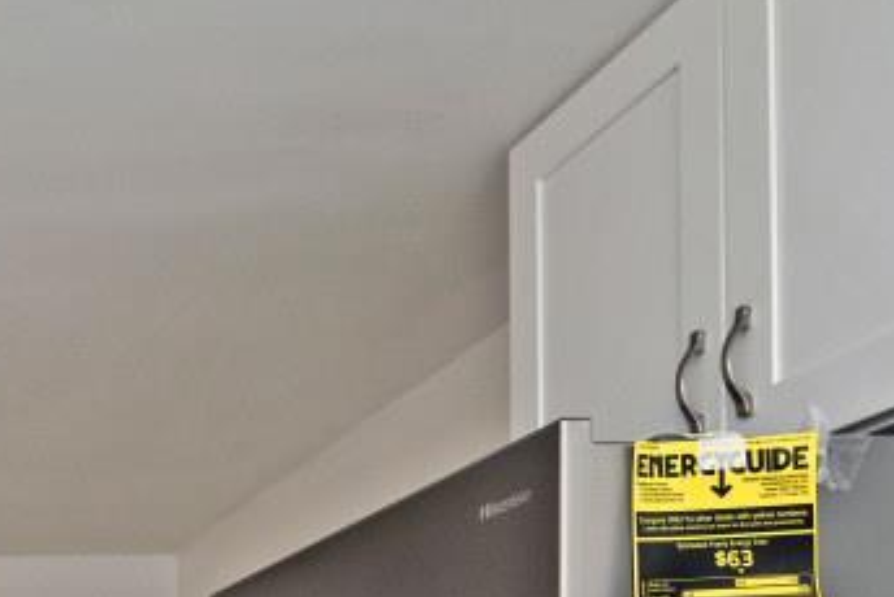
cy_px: 867
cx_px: -330
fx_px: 1516
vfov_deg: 19.7
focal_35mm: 61
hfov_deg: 26.6
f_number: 4
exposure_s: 1/60
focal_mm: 14
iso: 320
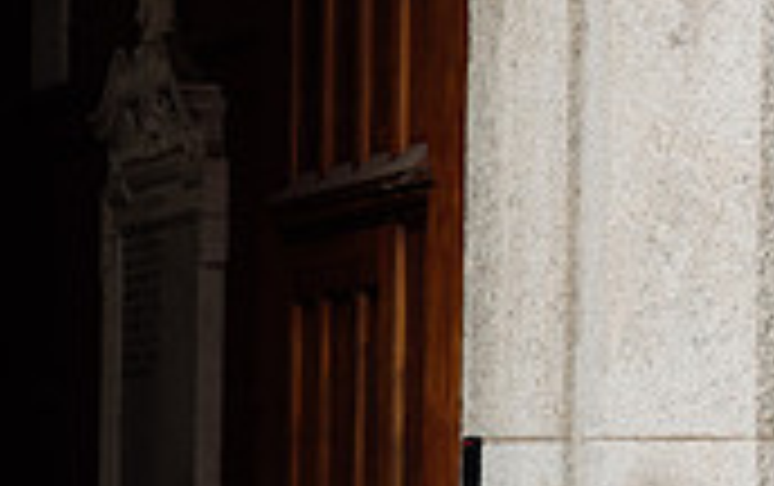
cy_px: 529
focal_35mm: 295
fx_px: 6231
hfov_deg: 7.0
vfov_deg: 4.5
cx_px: -320
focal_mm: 86
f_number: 5
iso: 250
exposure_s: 1/200
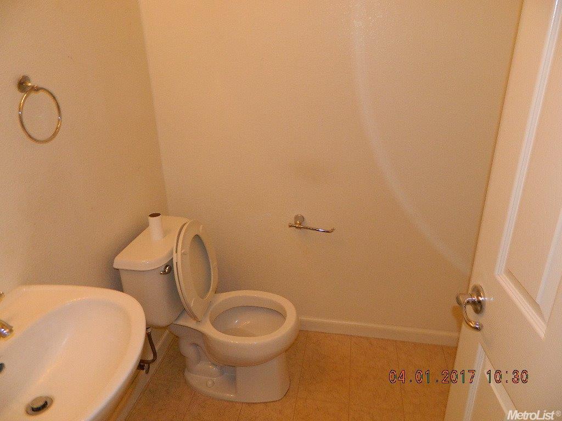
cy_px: 210
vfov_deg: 54.9
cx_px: 281
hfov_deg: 69.4
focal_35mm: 25
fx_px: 406
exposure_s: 1/30
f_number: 3.1
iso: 200
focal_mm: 4.5
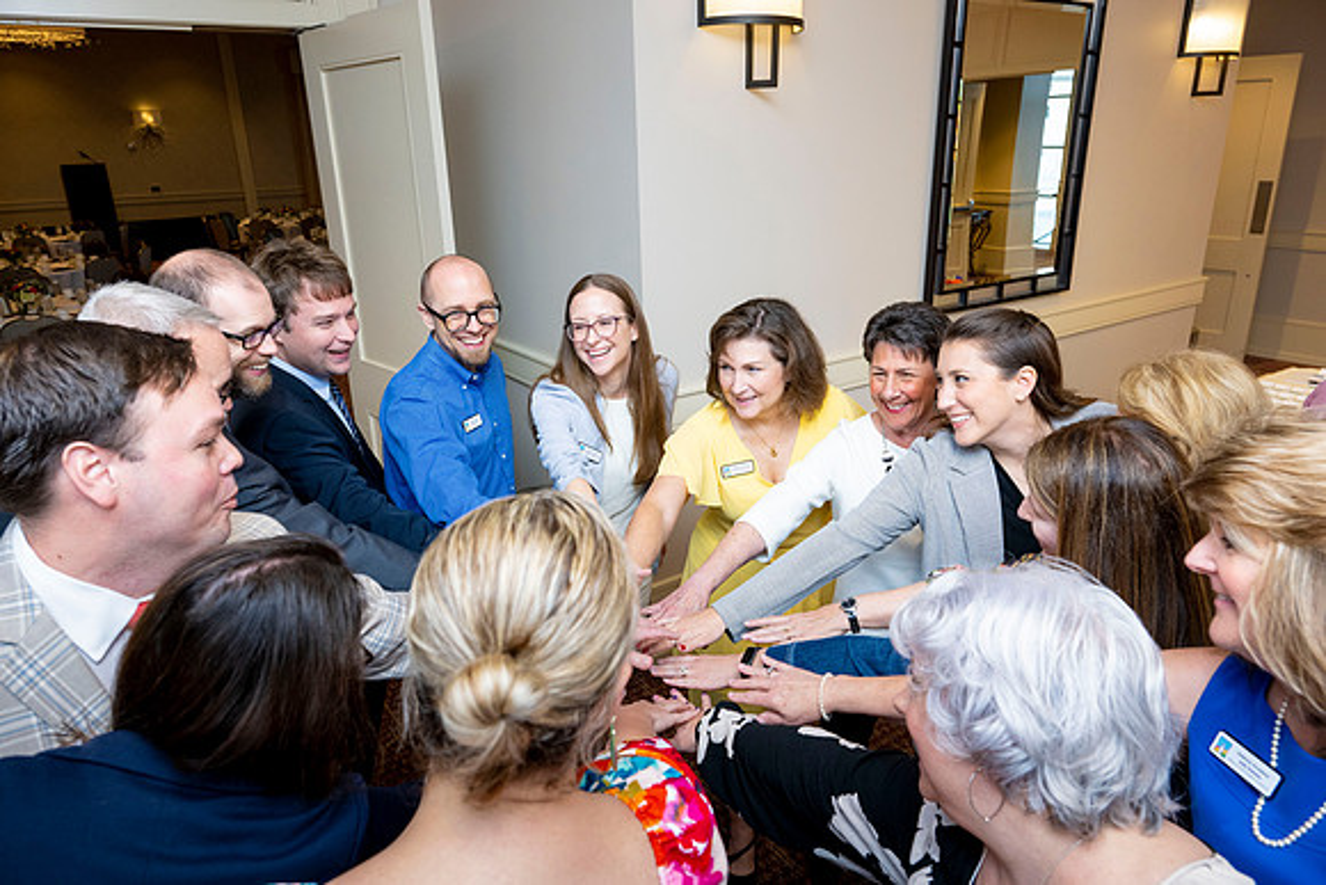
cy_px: 442
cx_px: 663
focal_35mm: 24
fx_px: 884
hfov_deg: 73.7
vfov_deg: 53.2
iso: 1000
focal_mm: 24
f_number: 5.6
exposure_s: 1/100
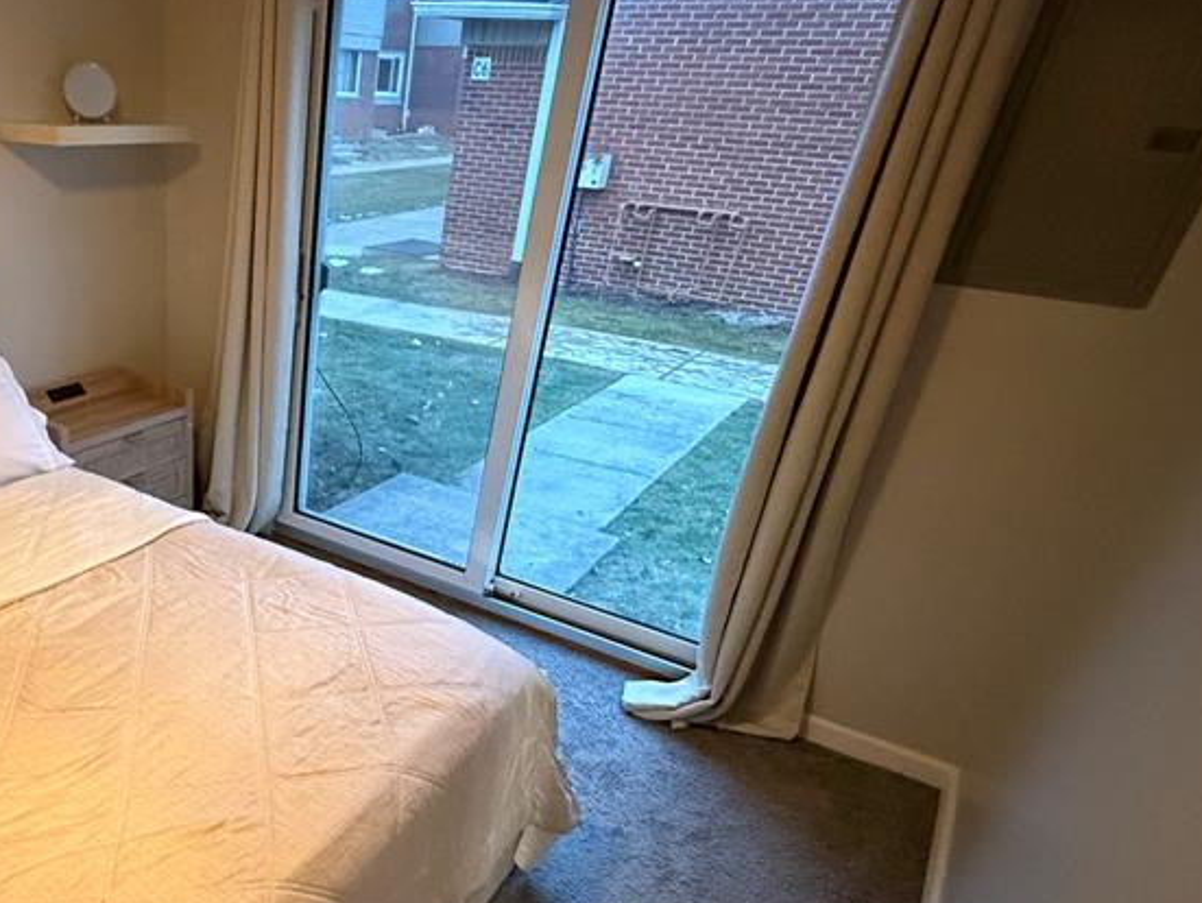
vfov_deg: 51.9
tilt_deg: -31.0
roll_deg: -1.8
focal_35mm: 26
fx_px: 903
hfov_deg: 62.2
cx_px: 257
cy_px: 615
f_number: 2.2
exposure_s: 1/60
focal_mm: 2.22
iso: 800
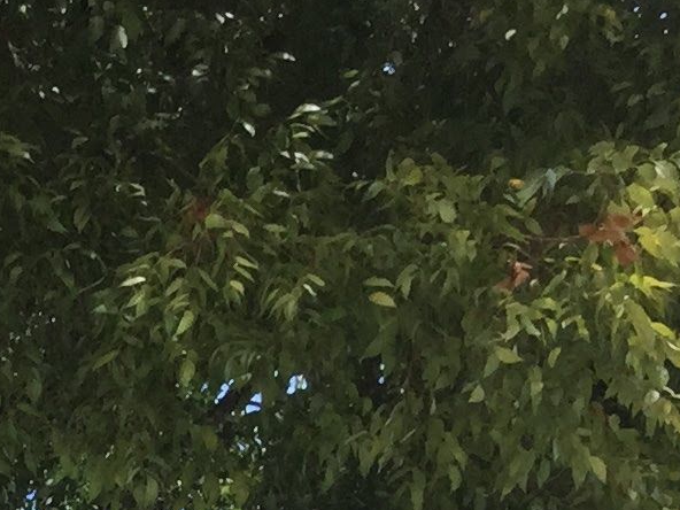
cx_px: -542
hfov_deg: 10.8
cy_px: 1050
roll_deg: -0.2
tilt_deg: +15.0
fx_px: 3359
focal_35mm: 171
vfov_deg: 8.2
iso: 25
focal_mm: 3.3
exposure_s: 1/418
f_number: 2.4
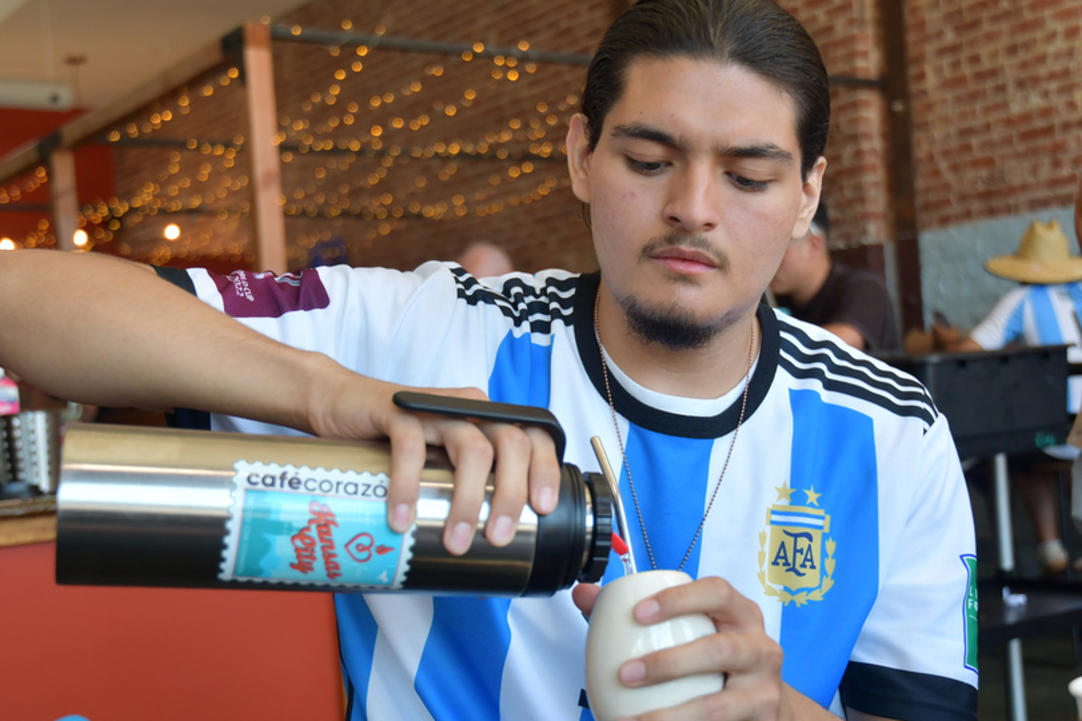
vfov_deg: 25.5
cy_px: 418
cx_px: 558
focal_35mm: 53
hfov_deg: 37.5
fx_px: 1592
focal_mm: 28
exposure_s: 1/250
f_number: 3.2
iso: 450
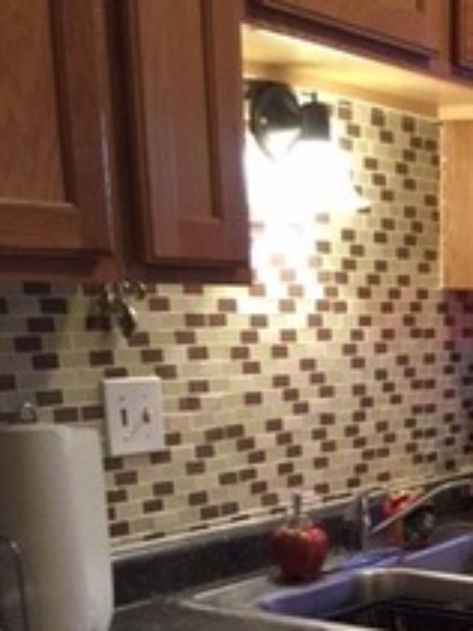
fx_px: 1204
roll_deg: -1.2
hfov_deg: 21.0
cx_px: 536
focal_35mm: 66
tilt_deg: -16.1
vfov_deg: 26.9
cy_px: 706
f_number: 2.2
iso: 250
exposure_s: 1/30
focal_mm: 4.15
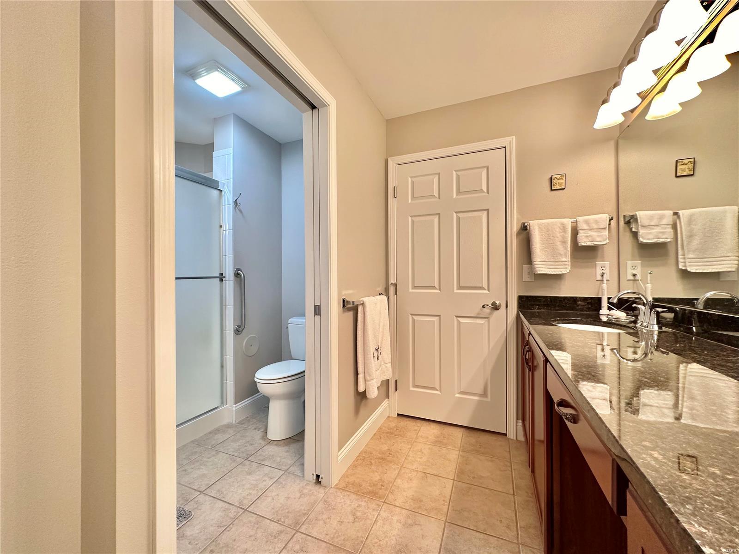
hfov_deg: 102.1
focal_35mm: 14
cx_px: 370
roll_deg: +0.3
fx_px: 299
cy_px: 277
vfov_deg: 85.7
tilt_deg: +0.8
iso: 200
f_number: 2.2
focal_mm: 2.22
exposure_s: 1/60
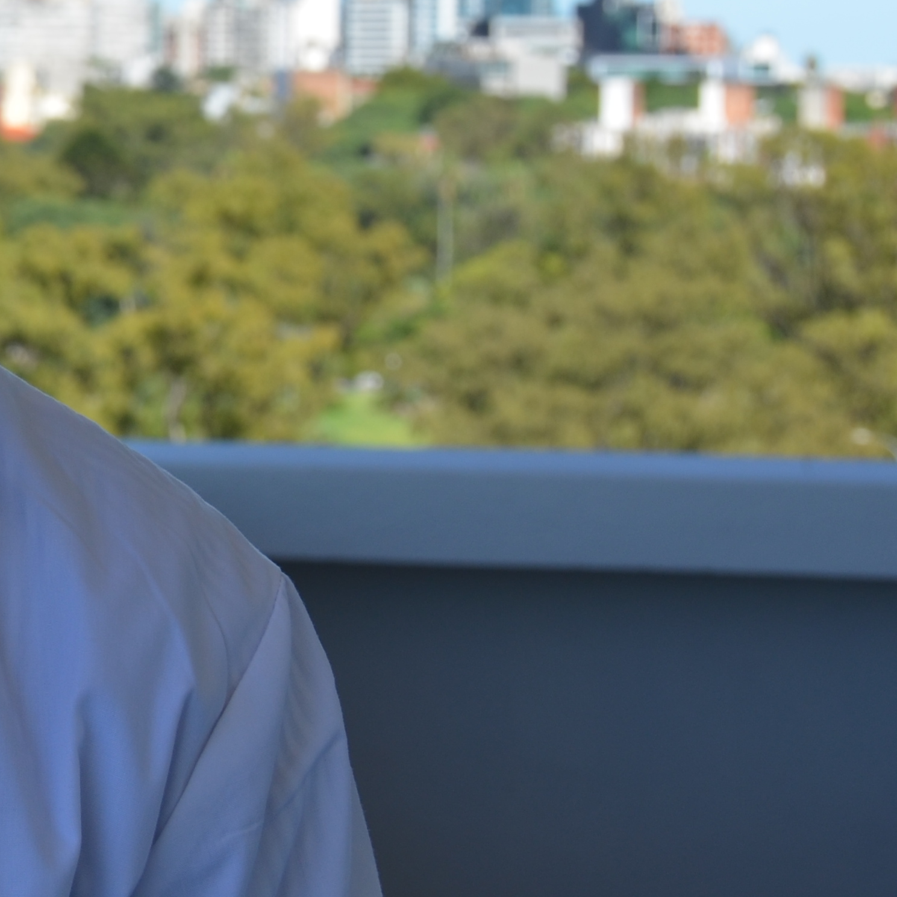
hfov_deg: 11.5
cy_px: 192
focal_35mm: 147
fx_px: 4321
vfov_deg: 11.8
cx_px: -346
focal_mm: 35
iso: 100
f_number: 8
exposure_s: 1/250
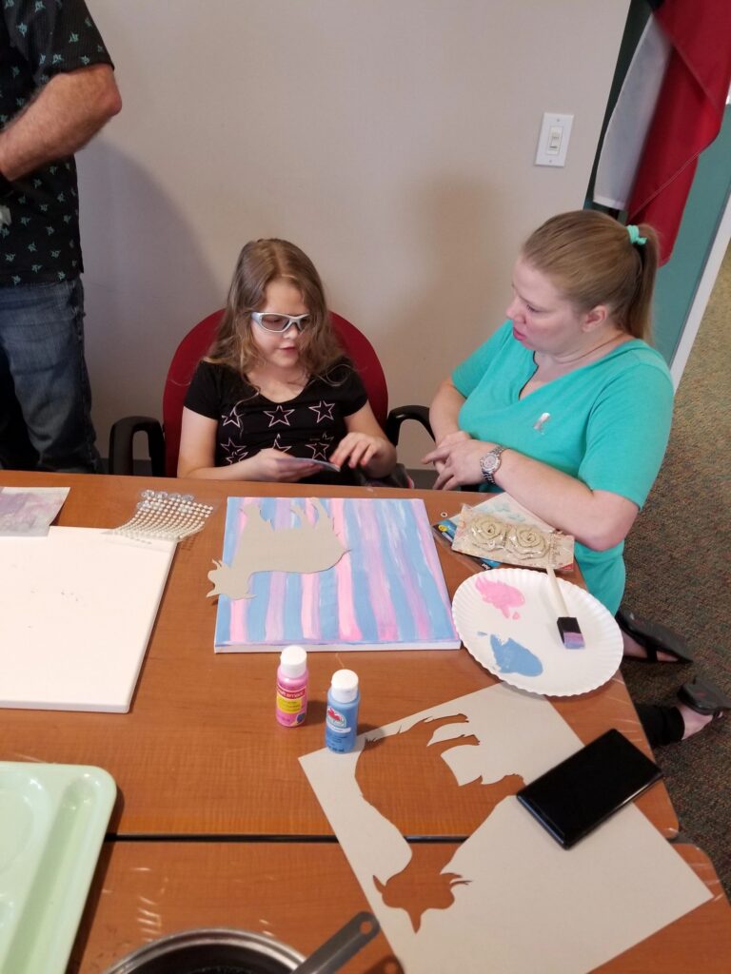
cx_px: 366
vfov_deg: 67.3
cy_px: 487
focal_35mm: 26
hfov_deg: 53.1
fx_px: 732
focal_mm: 4.25
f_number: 1.7
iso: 160
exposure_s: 1/30
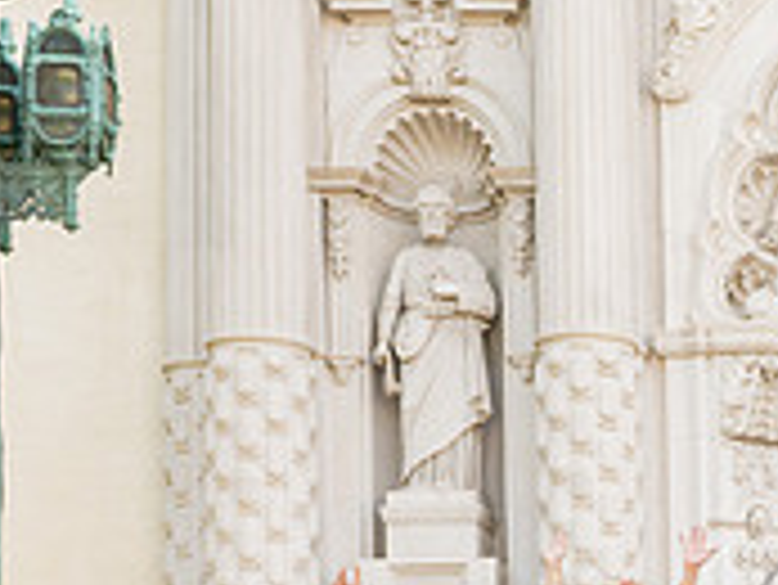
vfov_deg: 15.4
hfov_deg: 19.0
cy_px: 747
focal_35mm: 92
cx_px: 1121
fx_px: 2069
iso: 400
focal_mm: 24
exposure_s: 1/200
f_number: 5.6
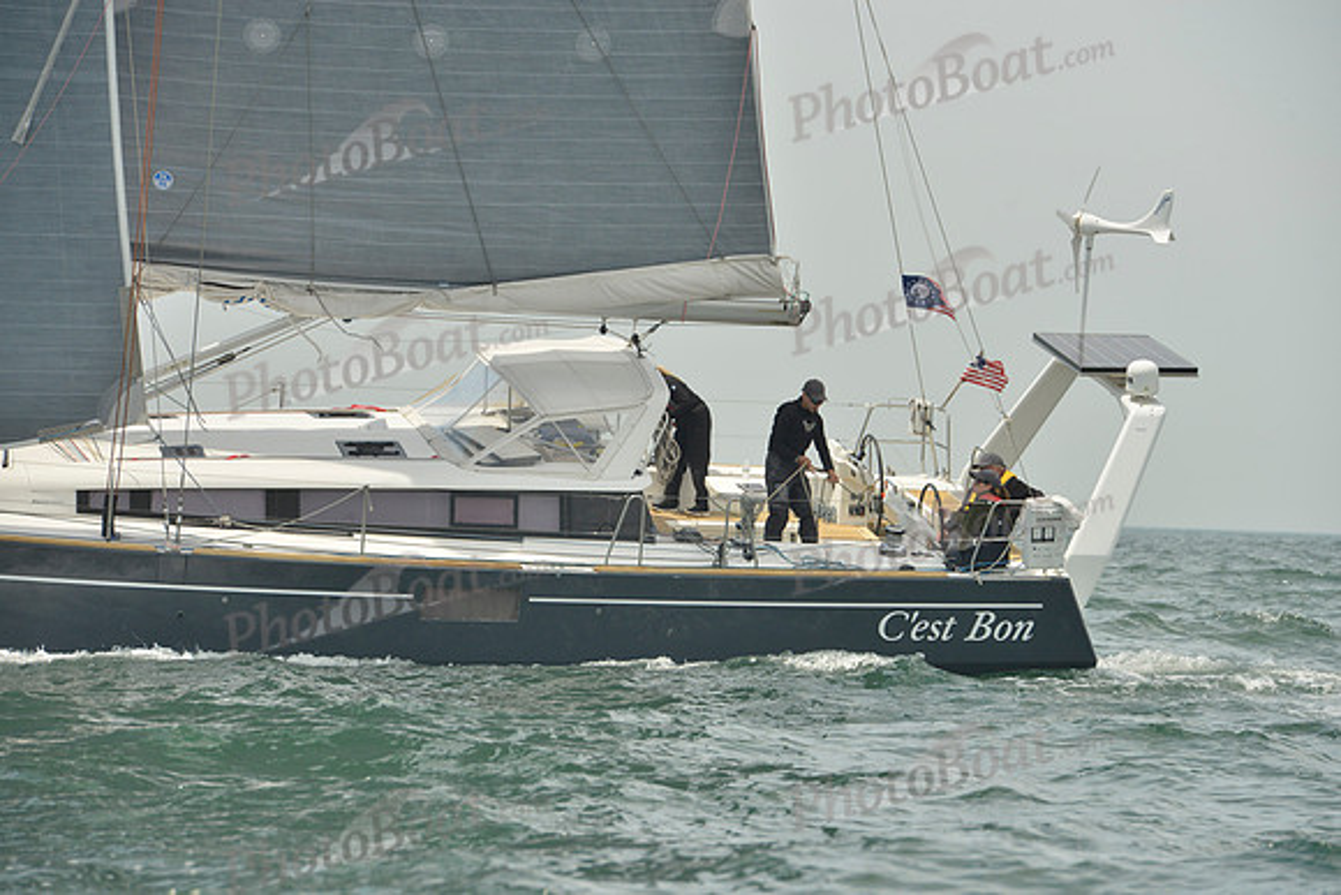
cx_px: 670
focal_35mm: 200
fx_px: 7451
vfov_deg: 6.9
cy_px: 448
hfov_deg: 10.3
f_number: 11
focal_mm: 200
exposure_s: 1/1250
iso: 560
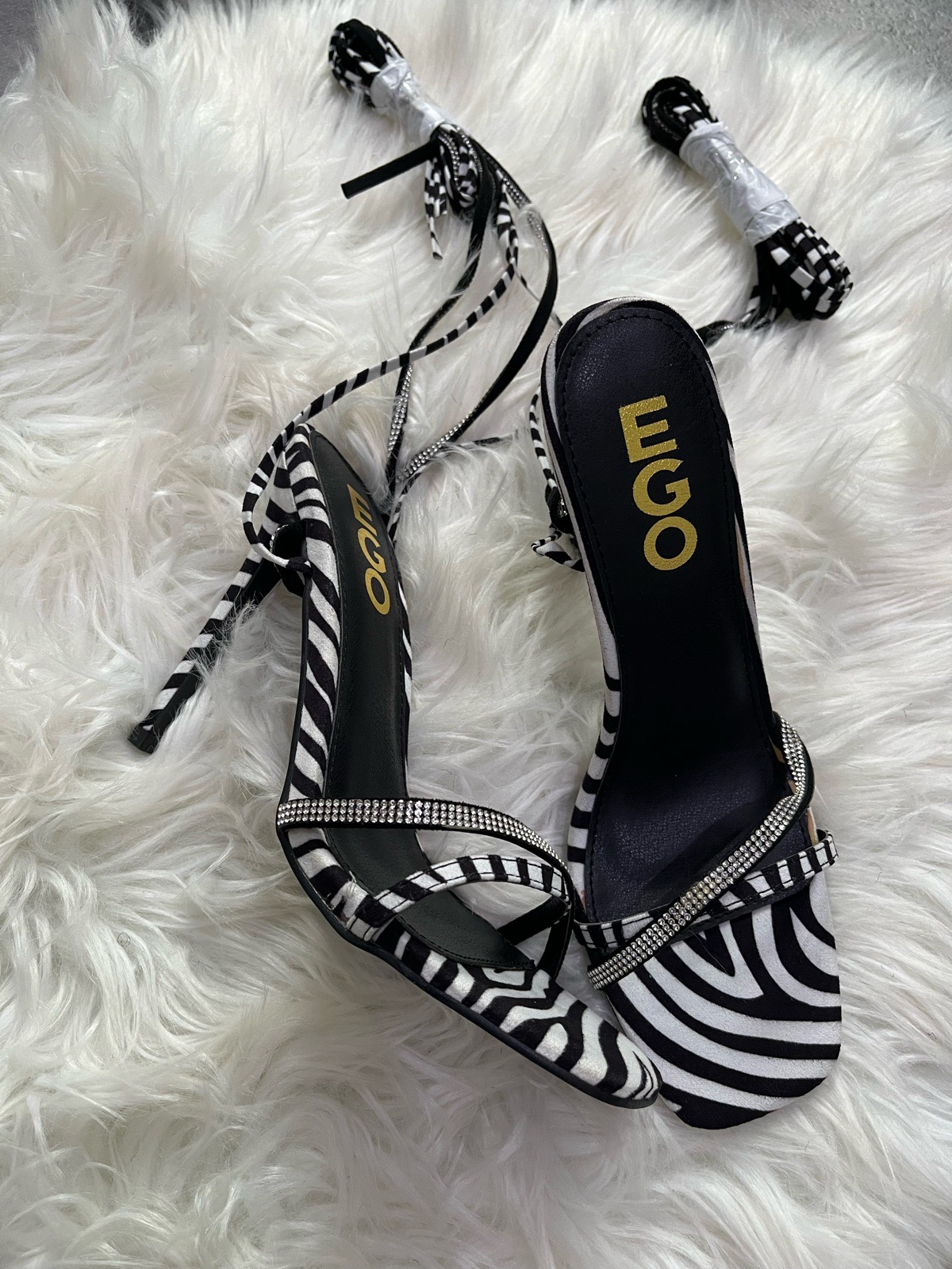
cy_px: 634
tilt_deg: -70.3
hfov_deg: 53.1
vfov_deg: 67.3
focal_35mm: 26
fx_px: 953
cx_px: 476
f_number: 1.6
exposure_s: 1/88
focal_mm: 5.1
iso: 125
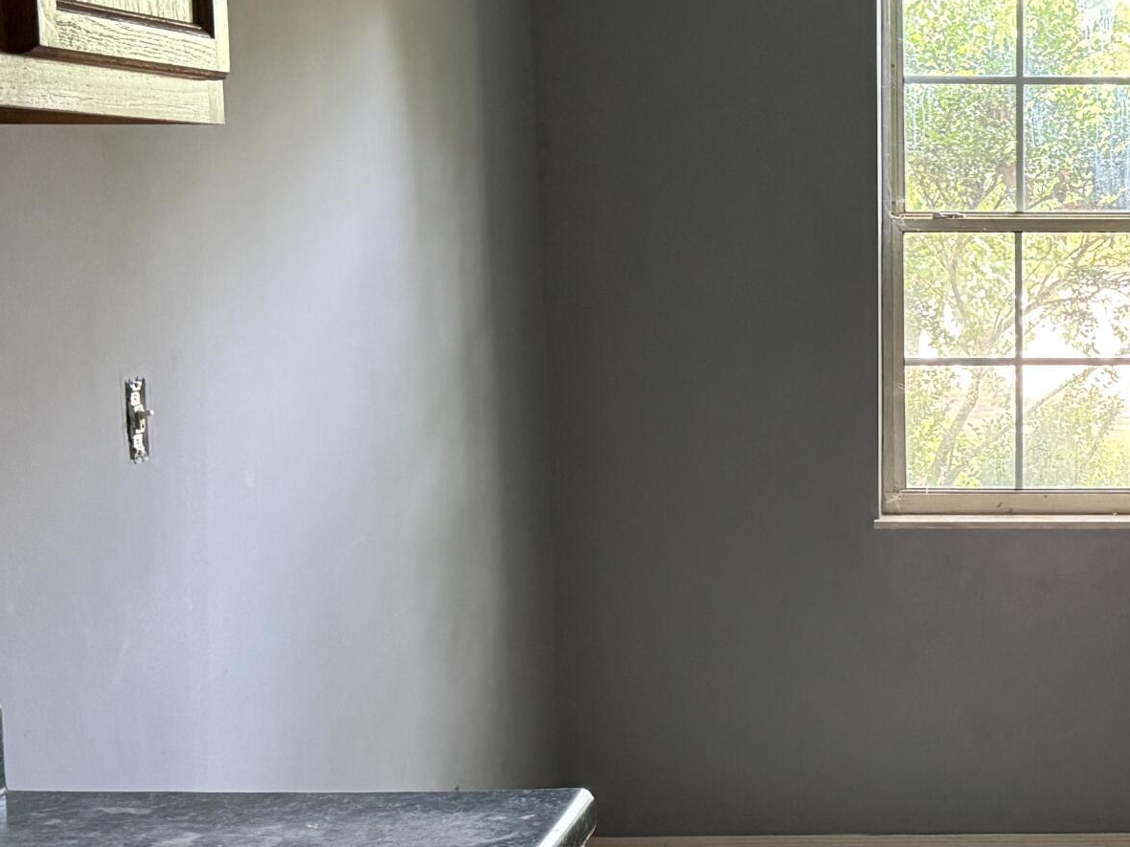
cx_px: 1054
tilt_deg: -6.2
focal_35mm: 61
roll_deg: +0.5
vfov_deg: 24.0
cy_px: 438
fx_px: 1991
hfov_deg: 30.1
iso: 500
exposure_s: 1/60
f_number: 1.78
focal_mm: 6.76
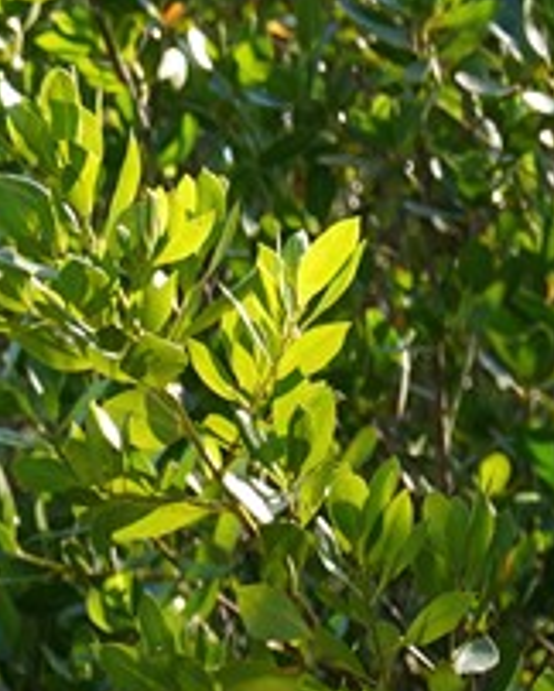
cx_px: -1648
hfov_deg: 3.5
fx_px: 8554
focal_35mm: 418
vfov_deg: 4.6
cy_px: 848
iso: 100
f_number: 6.3
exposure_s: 1/100
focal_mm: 45
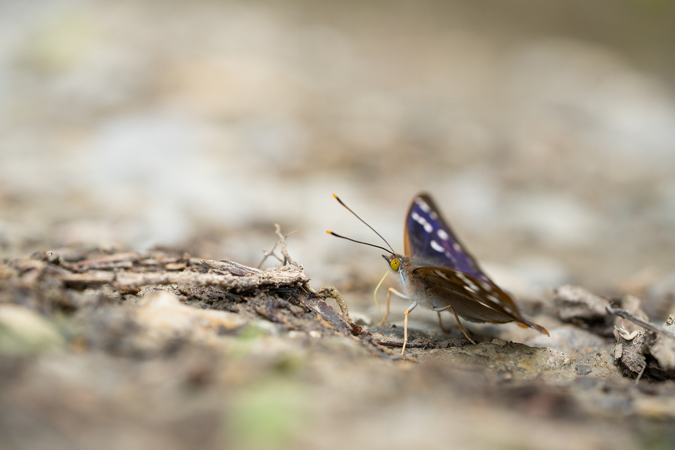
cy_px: 225
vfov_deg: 15.2
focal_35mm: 90
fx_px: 1687
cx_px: 338
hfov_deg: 22.6
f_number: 5
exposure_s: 1/250
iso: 200
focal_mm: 90
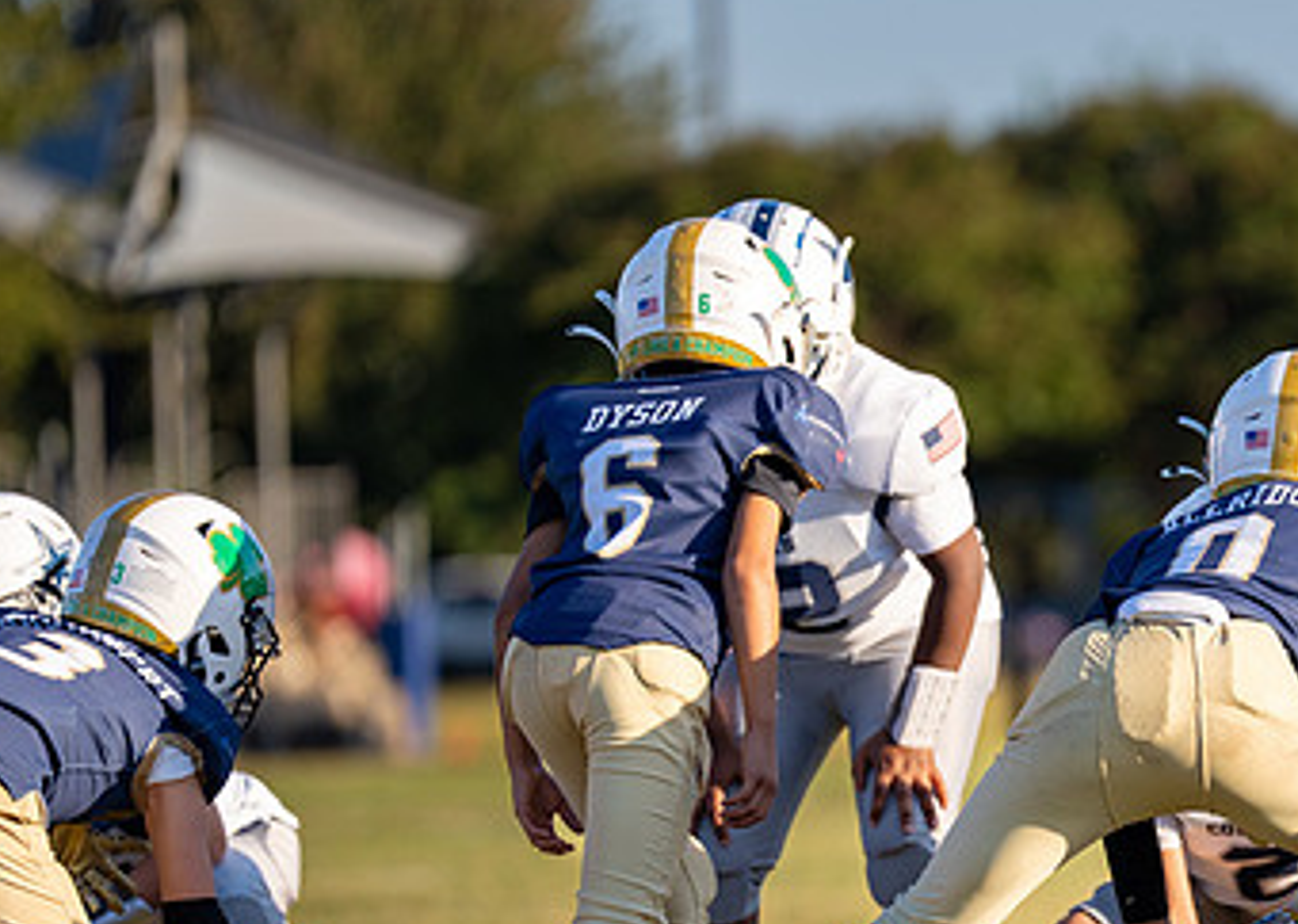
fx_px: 15465
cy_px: 687
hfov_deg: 4.8
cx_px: 1205
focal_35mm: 420
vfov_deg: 3.4
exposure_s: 1/2500
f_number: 2.8
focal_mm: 200
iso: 200
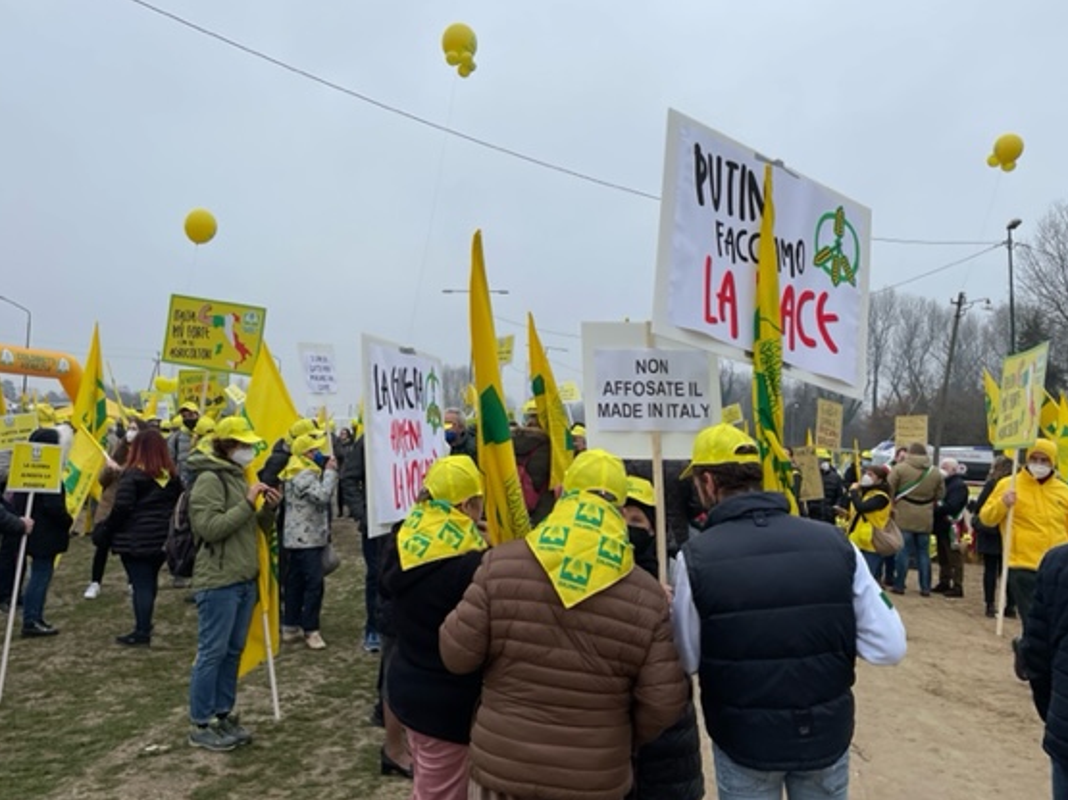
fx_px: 925
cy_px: 388
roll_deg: -0.7
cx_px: 506
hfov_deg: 59.9
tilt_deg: +3.4
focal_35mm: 30
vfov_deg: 46.8
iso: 32
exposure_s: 1/1453
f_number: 1.6
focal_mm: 4.2
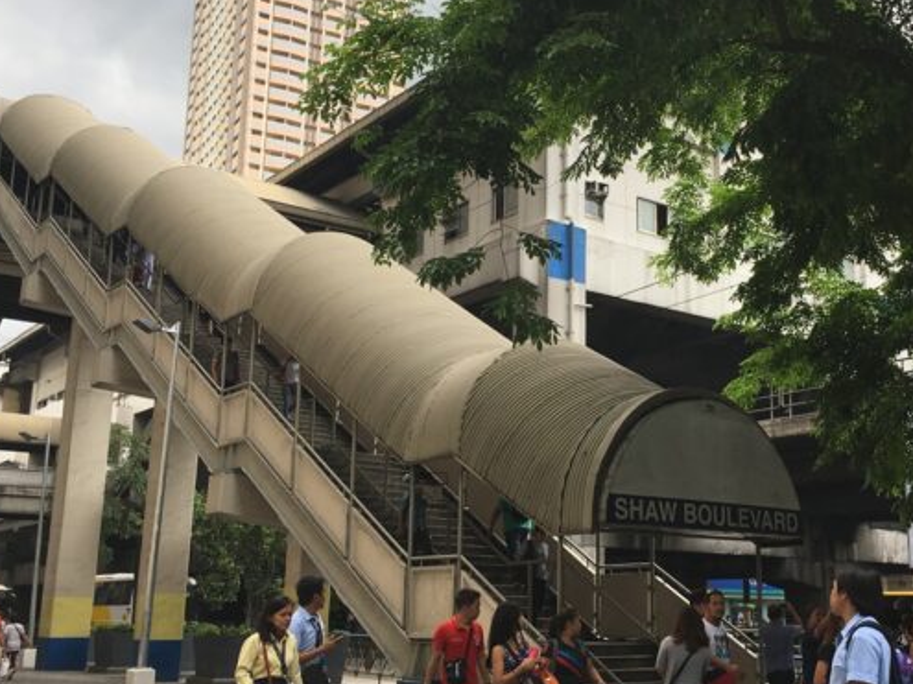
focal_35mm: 45
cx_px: 594
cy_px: 348
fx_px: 1187
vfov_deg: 32.2
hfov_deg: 41.6
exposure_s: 1/463
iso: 25
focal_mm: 4.2
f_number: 2.2
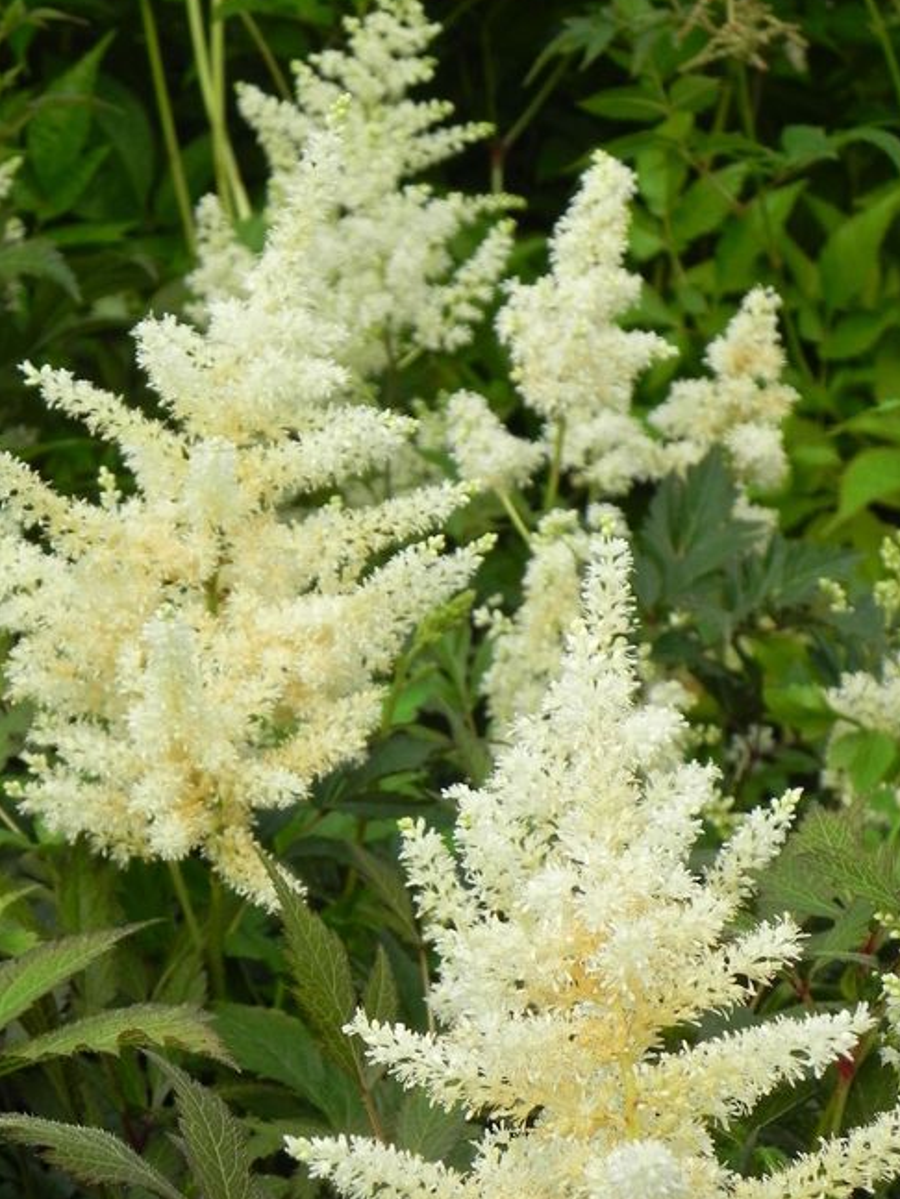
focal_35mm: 105
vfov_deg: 18.7
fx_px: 3640
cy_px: 653
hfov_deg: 14.1
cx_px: 374
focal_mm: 15.1
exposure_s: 1/400
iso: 160
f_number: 5
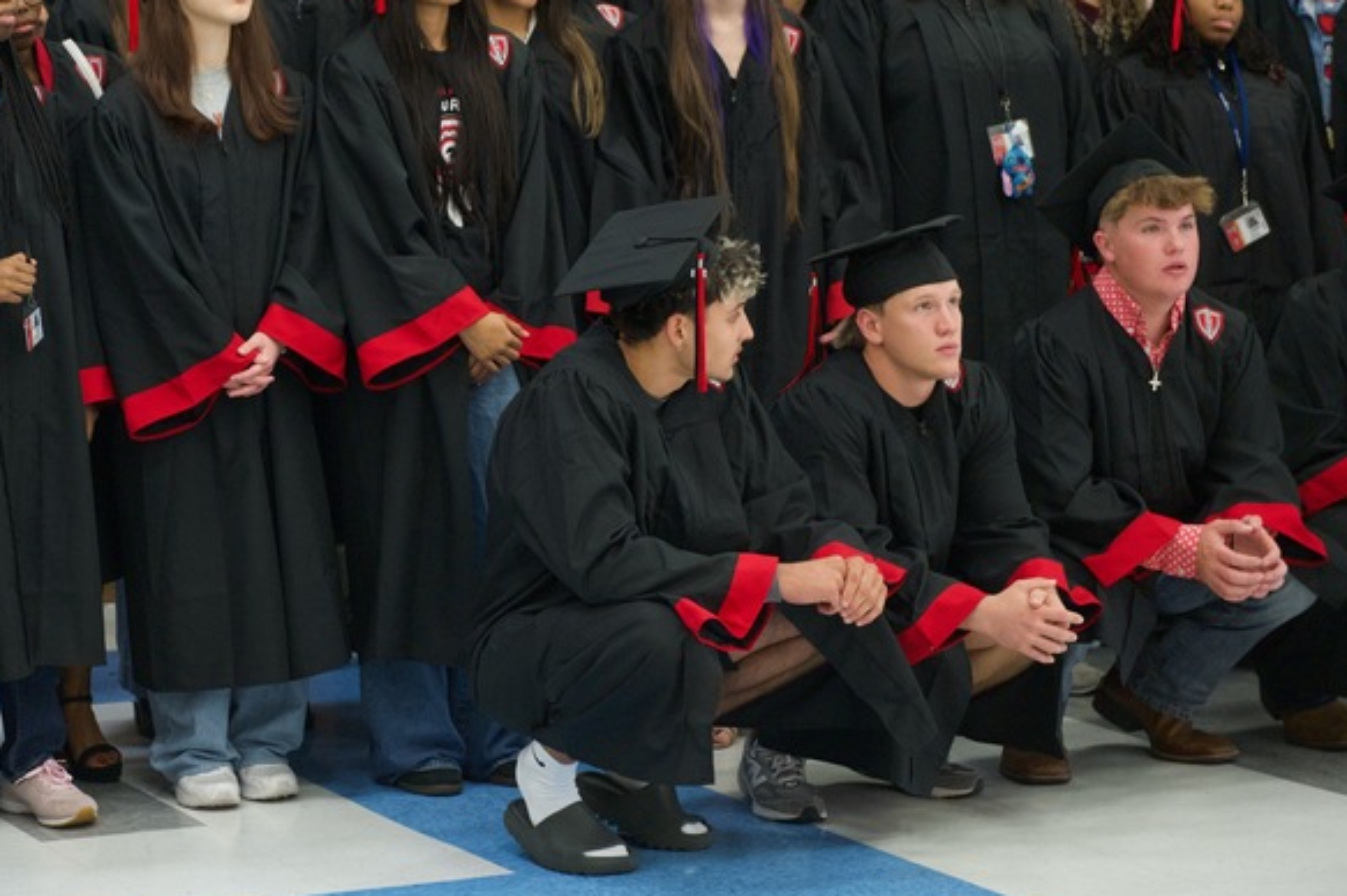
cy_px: 158
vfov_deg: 11.1
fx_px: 4599
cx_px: 176
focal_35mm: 123
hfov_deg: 16.5
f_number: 2.8
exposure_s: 1/250
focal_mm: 70
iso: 3200
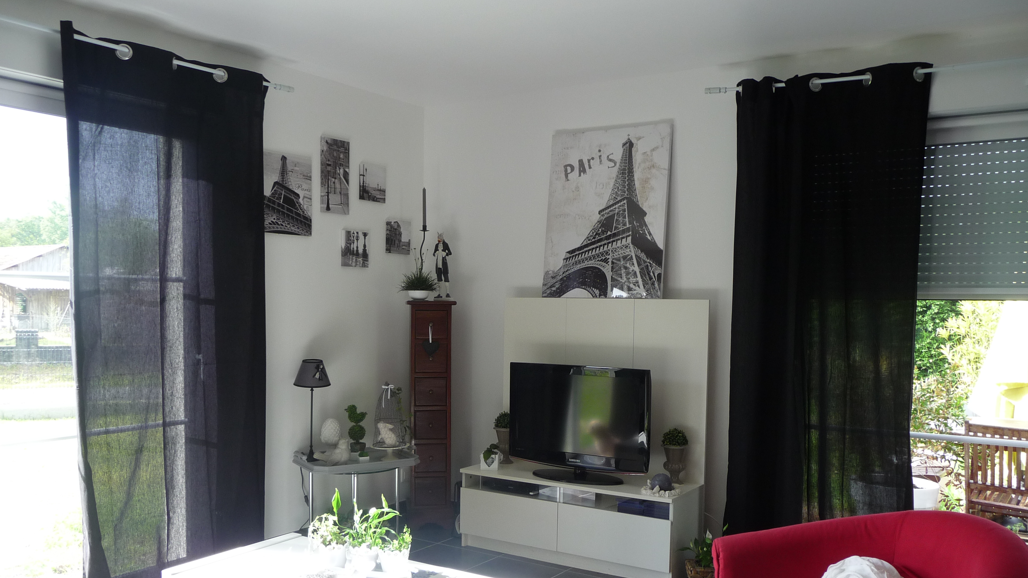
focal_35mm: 31
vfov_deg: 37.6
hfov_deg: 62.6
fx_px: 845
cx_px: 517
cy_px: 348
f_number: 3.3
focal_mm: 4.7
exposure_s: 1/50
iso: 100
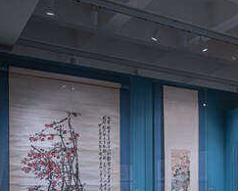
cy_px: 180
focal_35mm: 54
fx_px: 381
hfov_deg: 26.8
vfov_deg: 27.0
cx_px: 339
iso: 100
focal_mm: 20
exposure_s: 1.6
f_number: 8
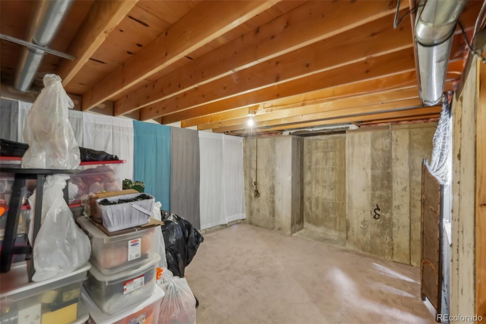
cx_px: 243
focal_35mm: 15
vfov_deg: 77.3
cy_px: 162
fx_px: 202
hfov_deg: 100.4
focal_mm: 10
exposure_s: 1/3.33
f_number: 8
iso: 800
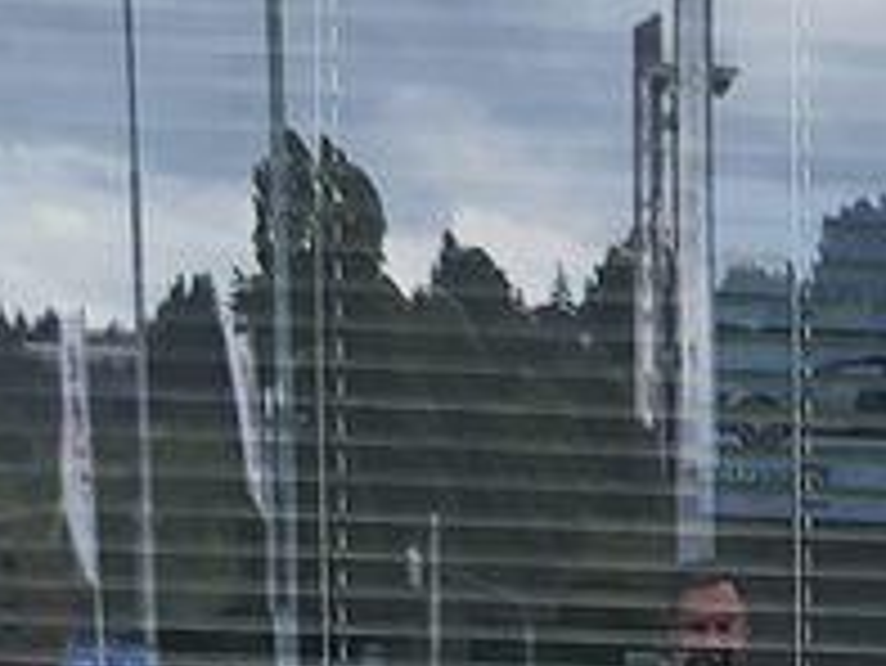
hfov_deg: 12.8
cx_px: 1579
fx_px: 3585
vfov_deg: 9.2
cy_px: 1764
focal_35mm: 140
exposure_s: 1/185
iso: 50
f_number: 1.69
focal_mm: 7.01
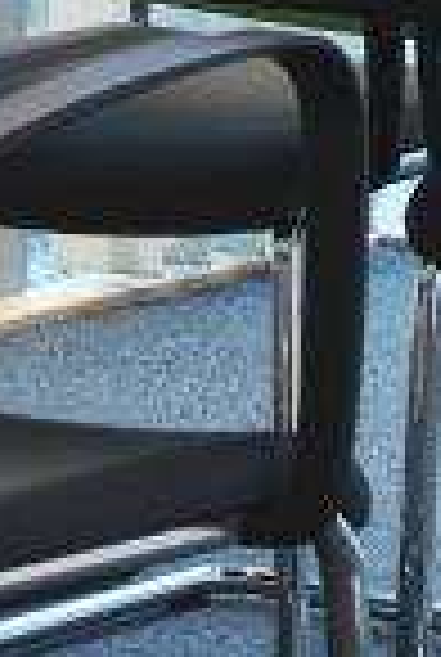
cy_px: -486
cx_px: -472
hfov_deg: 5.1
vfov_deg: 7.5
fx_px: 4864
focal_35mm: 266
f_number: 4.5
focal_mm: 38
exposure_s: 1/8
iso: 200
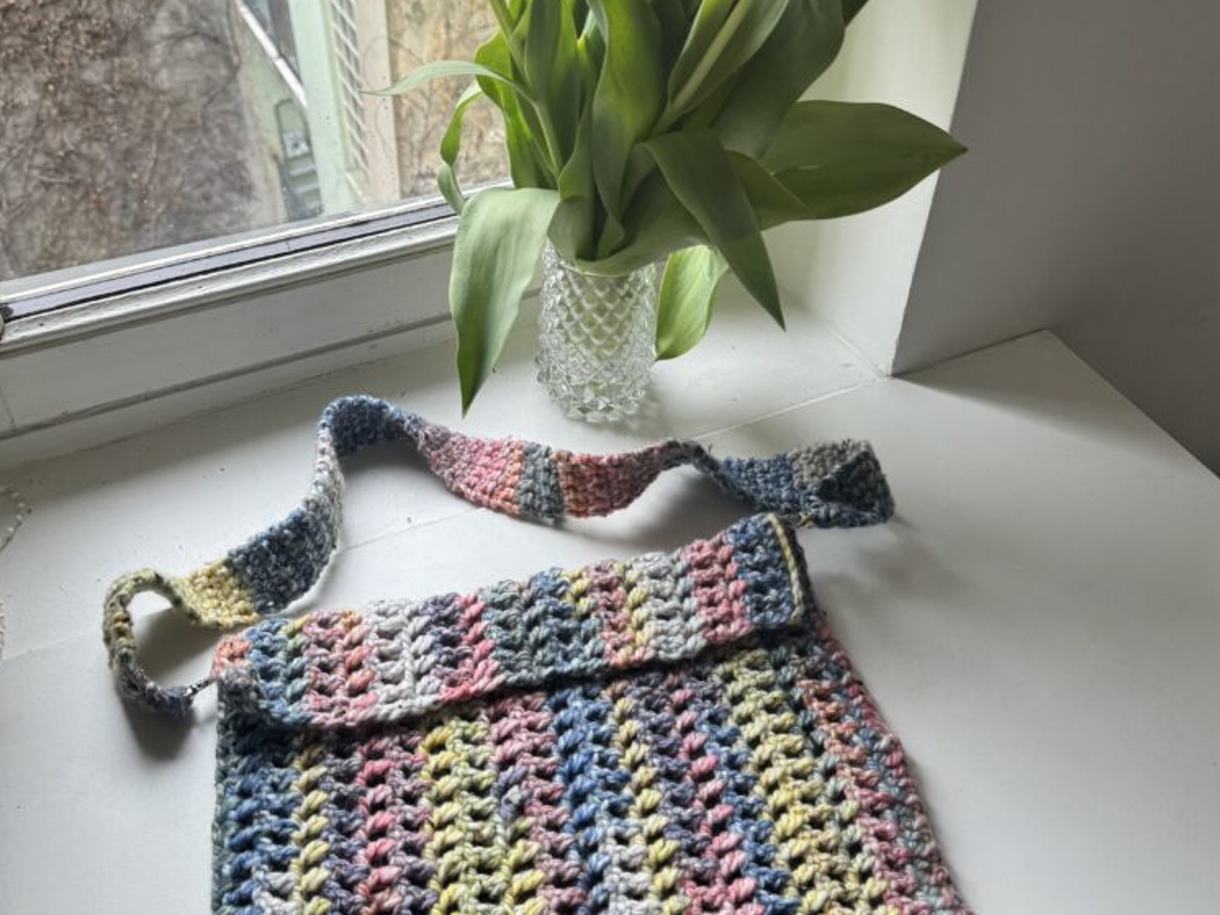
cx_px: 619
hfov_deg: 55.3
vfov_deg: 42.8
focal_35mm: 33
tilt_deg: -40.6
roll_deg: -1.3
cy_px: 373
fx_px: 1163
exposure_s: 1/88
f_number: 1.78
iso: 200
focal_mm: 6.86
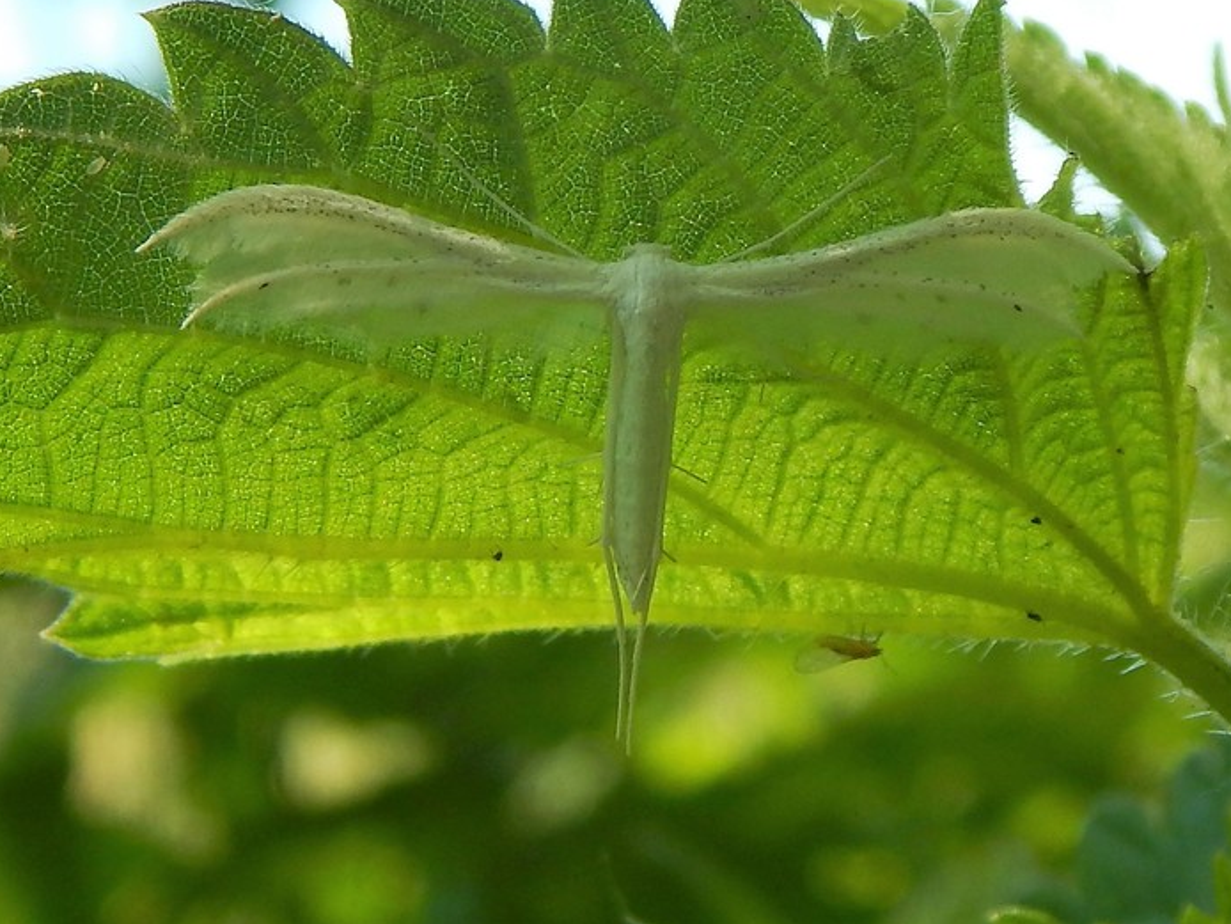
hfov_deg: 32.7
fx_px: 2099
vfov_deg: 24.8
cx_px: 661
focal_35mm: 59
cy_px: 364
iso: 125
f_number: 3.7
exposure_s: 1/500
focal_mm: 8.6
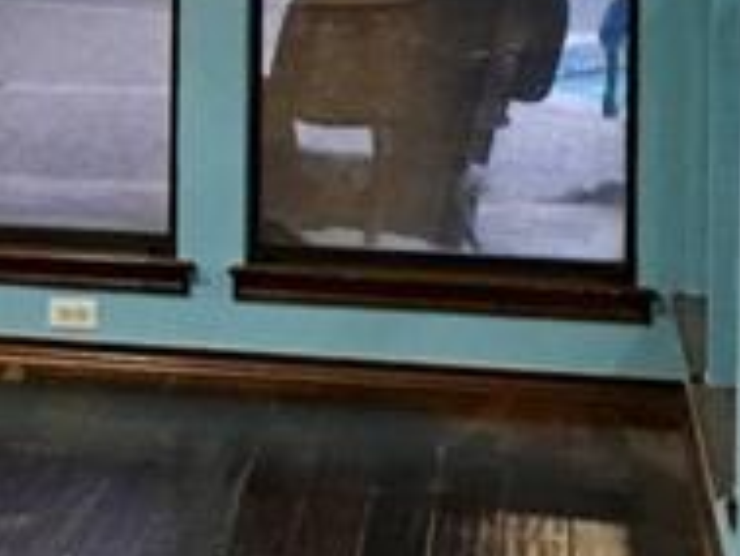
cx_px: -388
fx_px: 3358
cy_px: -243
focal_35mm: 157
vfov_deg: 9.2
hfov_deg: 12.0
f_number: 2.2
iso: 200
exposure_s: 1/24
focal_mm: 4.15
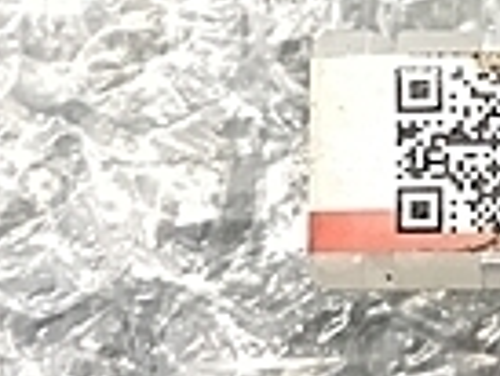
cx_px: 836
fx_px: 1894
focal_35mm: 131
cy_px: 157
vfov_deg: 11.3
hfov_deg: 13.8
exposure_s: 1/17
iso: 40
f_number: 1.8
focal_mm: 3.99
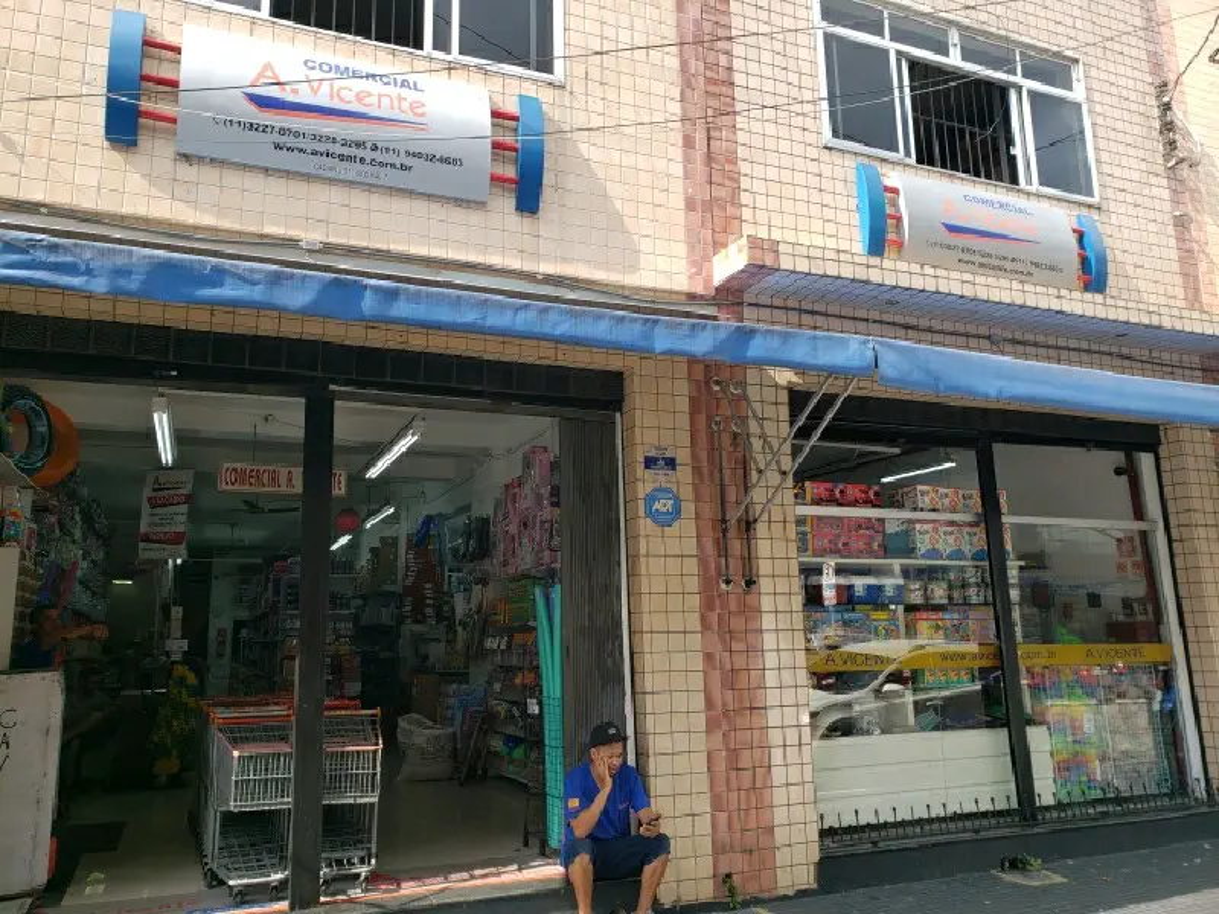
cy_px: 457
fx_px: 916
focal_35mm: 26
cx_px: 610
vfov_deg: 53.1
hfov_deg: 67.3
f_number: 2.4
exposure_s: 1/357
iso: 50
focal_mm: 4.3
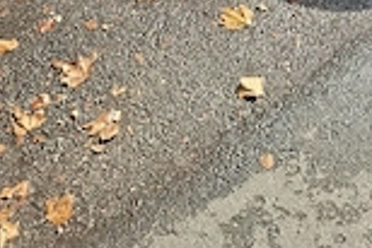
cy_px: -200
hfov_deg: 31.8
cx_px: 278
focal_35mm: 62
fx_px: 641
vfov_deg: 17.7
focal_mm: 5.54
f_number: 1.8
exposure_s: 1/769
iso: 50
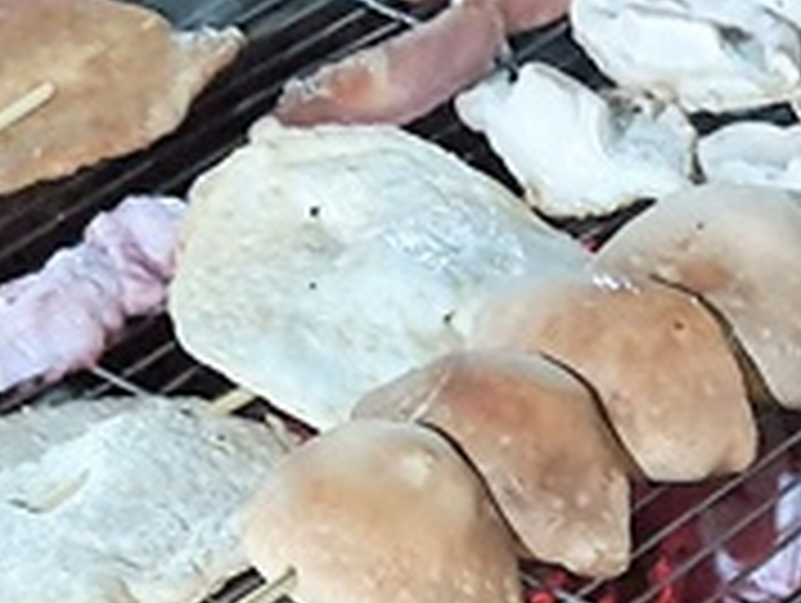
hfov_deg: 13.1
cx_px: 1012
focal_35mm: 146
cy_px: 1508
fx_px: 3383
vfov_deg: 9.0
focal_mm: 4.32
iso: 500
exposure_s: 1/24
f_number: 1.7
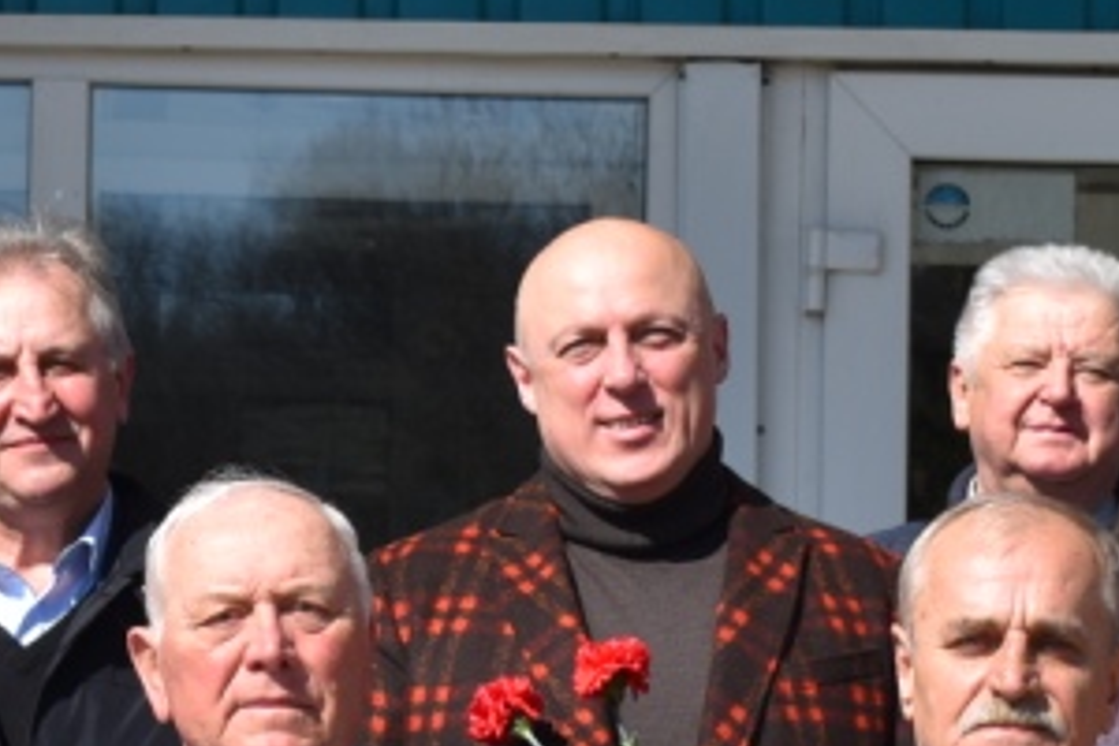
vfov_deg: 6.7
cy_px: 774
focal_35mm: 205
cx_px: 440
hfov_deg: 10.0
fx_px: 6372
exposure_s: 1/320
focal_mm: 40
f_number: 9
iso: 100
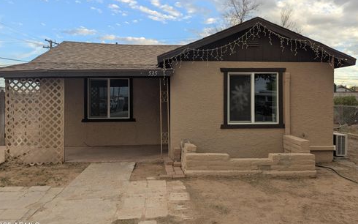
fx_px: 254
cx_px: 176
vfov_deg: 47.5
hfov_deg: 70.4
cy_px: 100
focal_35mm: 26
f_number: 1.85
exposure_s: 1/340
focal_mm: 6.81
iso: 43
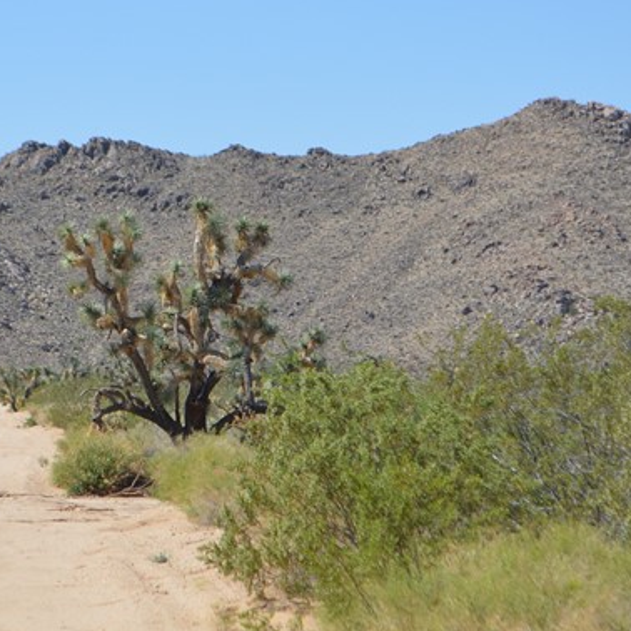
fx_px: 4150
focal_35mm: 201
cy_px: 304
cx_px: 210
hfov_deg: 8.7
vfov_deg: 8.7
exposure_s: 1/1600
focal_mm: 55
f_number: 6.3
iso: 400
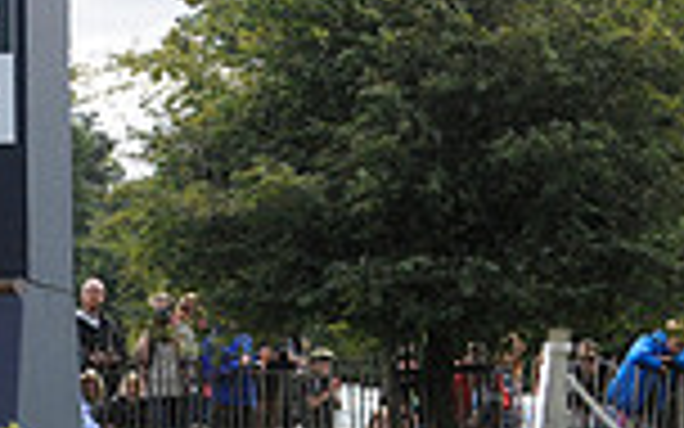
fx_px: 7121
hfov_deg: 5.4
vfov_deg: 3.4
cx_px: -598
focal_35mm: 382
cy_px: -54
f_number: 5.6
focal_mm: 98
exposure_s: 1/3200
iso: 1600
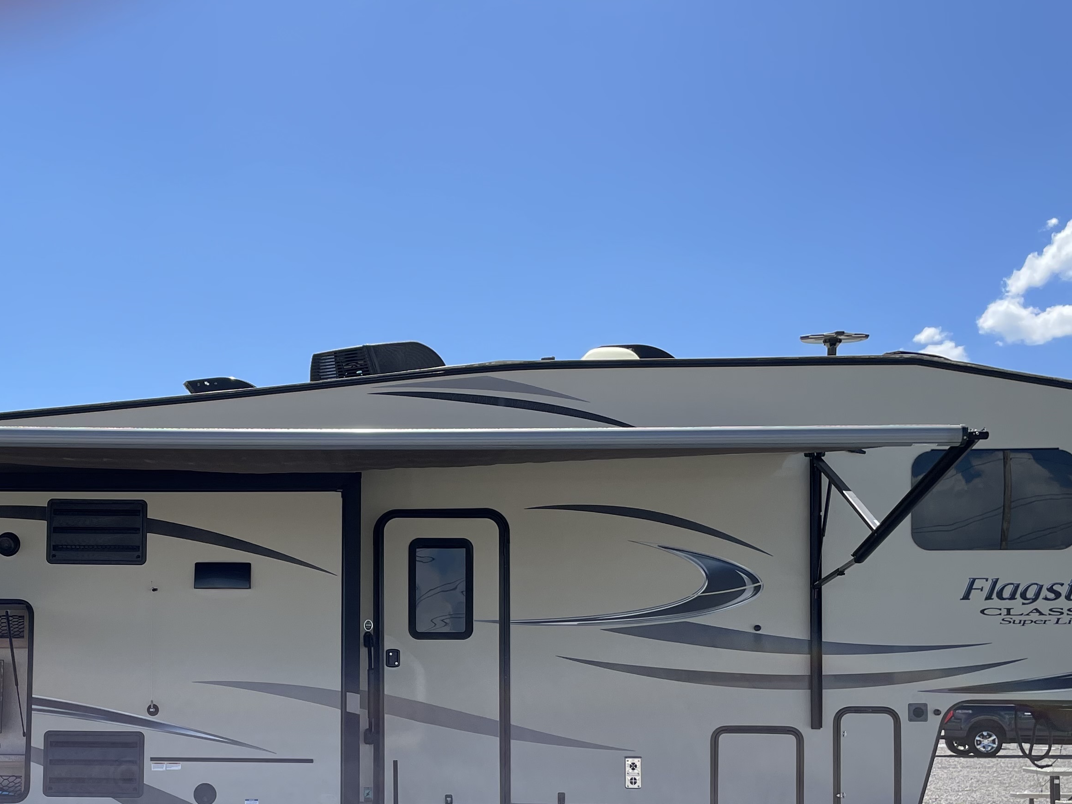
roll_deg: -0.5
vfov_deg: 31.1
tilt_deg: -1.1
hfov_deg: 41.2
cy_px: 678
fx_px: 1393
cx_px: 306
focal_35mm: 45
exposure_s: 1/2681
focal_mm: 4.2
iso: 32
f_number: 1.6
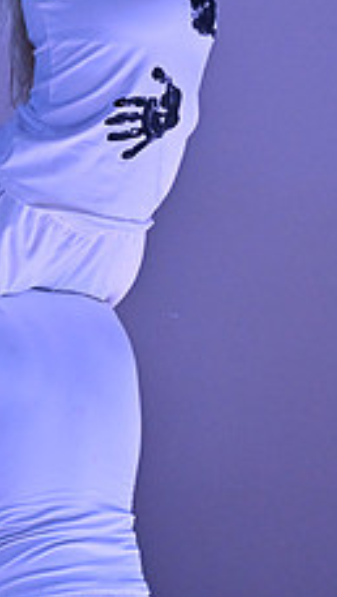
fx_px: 4158
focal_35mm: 262
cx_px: -44
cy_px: 154
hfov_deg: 4.6
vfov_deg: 8.2
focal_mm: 66
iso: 900
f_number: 2.8
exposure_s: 1/500
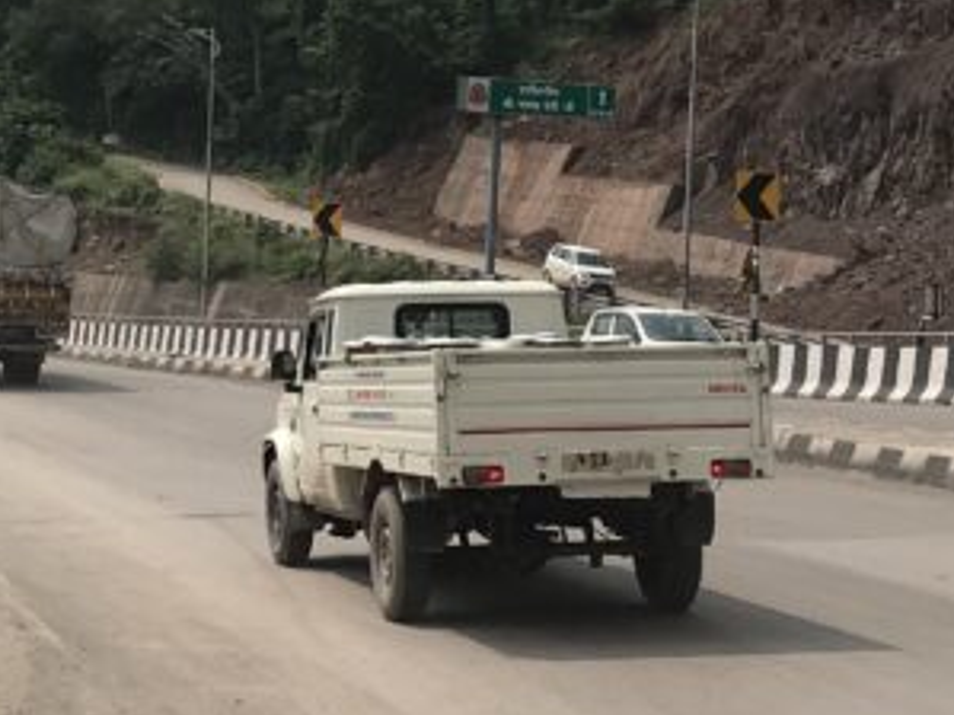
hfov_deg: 20.4
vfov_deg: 15.2
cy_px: 86
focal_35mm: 96
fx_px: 2645
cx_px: 290
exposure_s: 1/5988
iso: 20
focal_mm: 3.99
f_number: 1.8
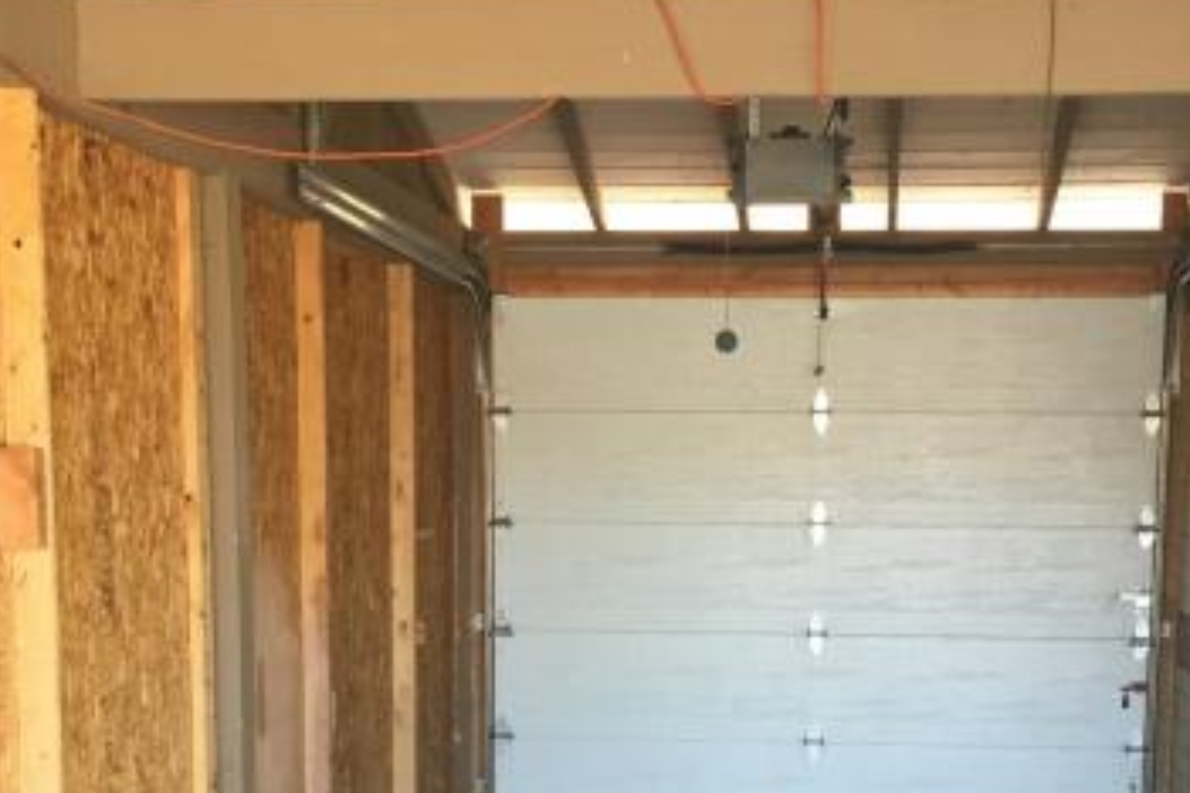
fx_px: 2181
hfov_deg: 30.5
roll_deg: -0.5
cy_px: 881
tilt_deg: -9.8
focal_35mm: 66
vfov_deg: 19.7
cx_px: 651
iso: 40
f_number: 2.2
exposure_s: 1/33
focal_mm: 4.15
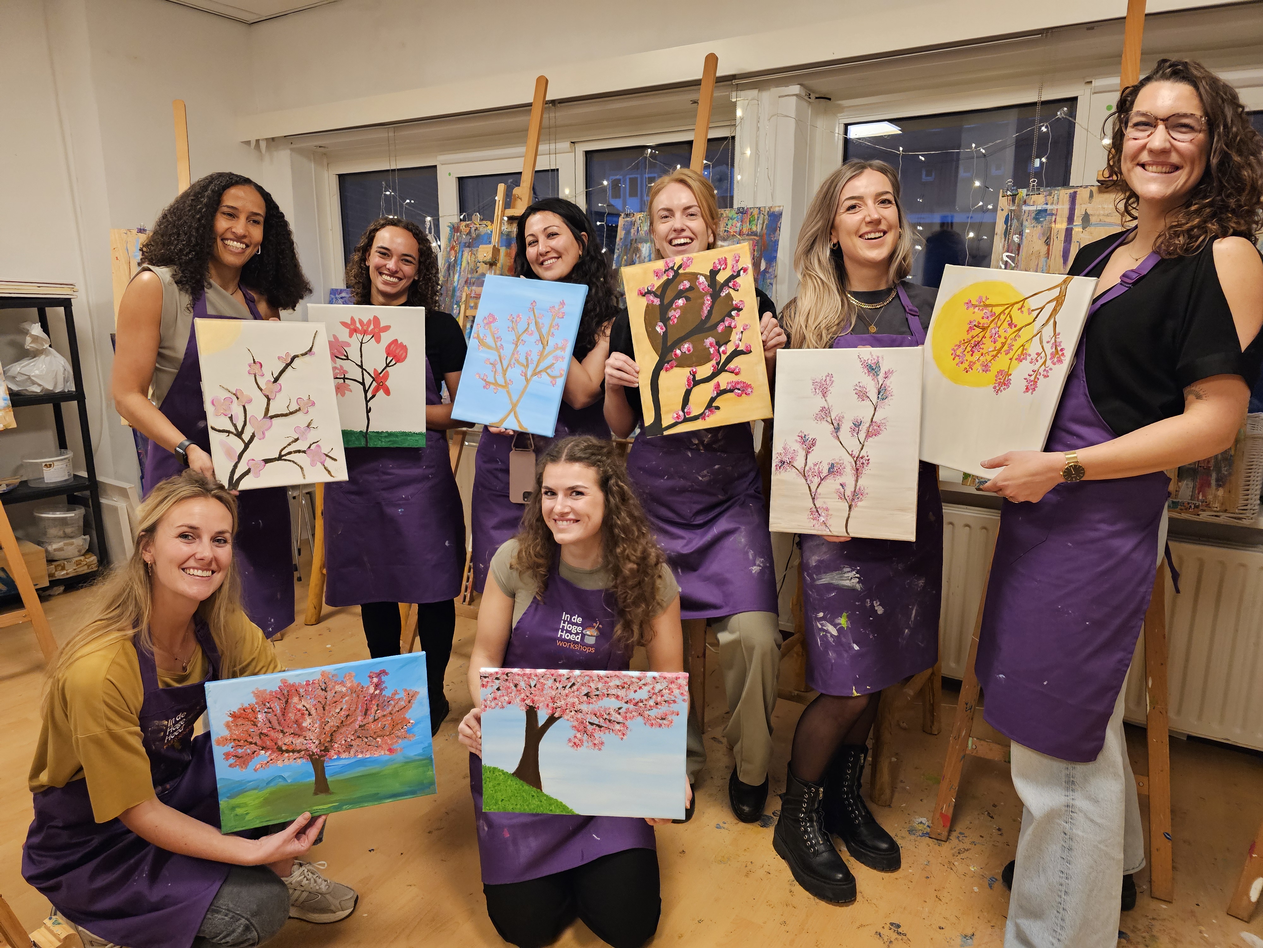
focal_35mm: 23
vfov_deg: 58.9
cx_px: 632
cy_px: 474
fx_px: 839
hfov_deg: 73.9
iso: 1000
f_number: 1.7
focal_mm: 6.3
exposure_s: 1/120
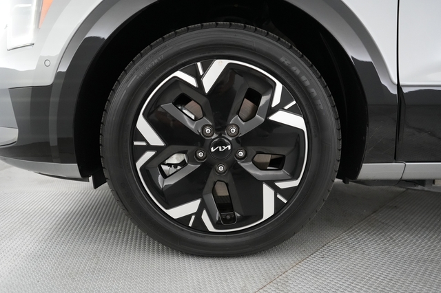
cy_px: 146
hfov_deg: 69.4
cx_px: 220
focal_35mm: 26
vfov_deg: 49.5
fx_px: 318
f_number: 2.8
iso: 5000
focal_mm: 26
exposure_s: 1/200
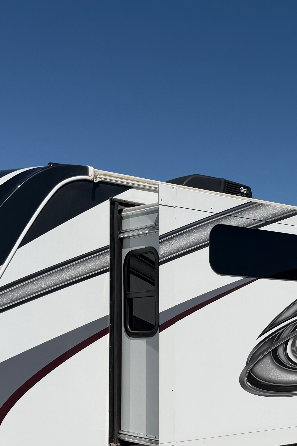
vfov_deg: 35.6
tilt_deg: +3.1
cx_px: 244
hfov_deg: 24.2
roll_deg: +0.1
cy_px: 323
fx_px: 681
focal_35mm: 55
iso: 80
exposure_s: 1/14286
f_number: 1.78
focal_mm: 6.76
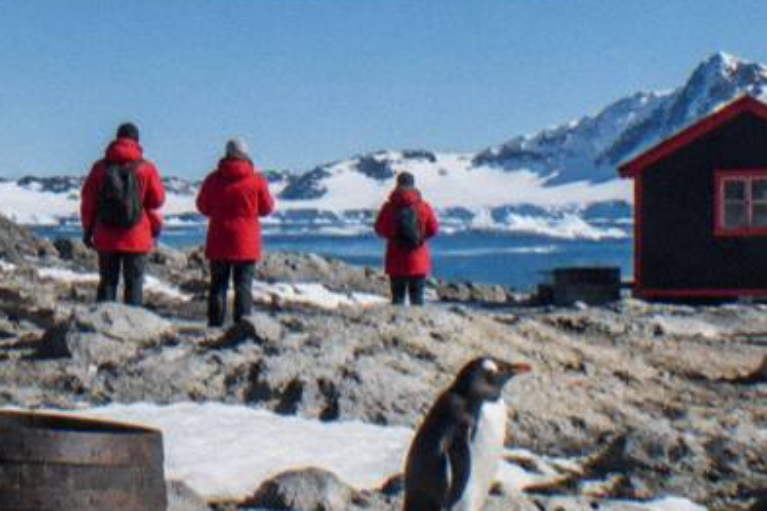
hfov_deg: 22.8
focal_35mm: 89
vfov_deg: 15.4
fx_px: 1896
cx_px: 464
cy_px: 279
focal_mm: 35
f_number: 5.6
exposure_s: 1/320
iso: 200
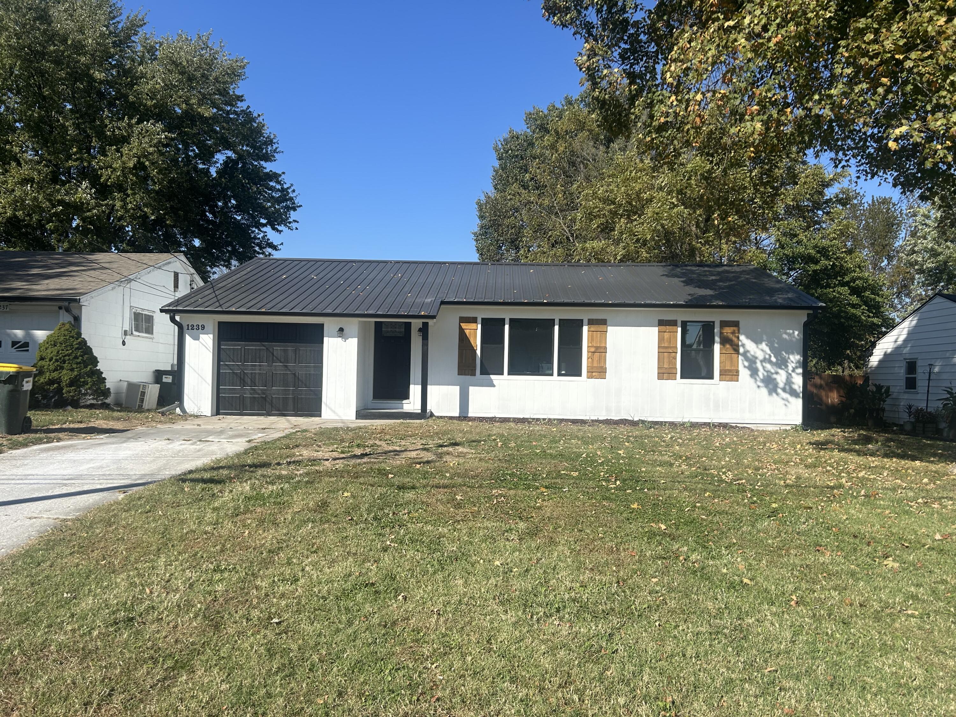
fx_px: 718
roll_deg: -0.5
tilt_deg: +0.8
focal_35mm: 26
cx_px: 478
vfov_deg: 53.1
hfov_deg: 67.3
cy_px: 358
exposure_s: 1/4274
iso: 50
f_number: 1.5
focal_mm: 5.7
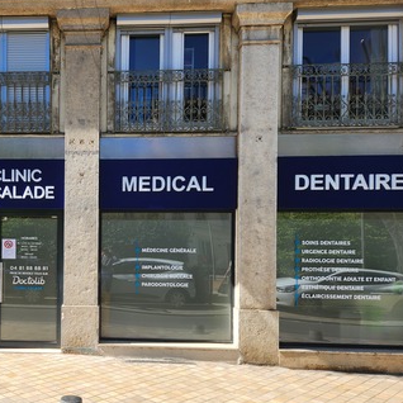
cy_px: 238
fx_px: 435
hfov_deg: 47.4
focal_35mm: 33
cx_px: 87
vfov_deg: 49.5
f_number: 1.8
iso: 20
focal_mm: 5.4
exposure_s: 1/850
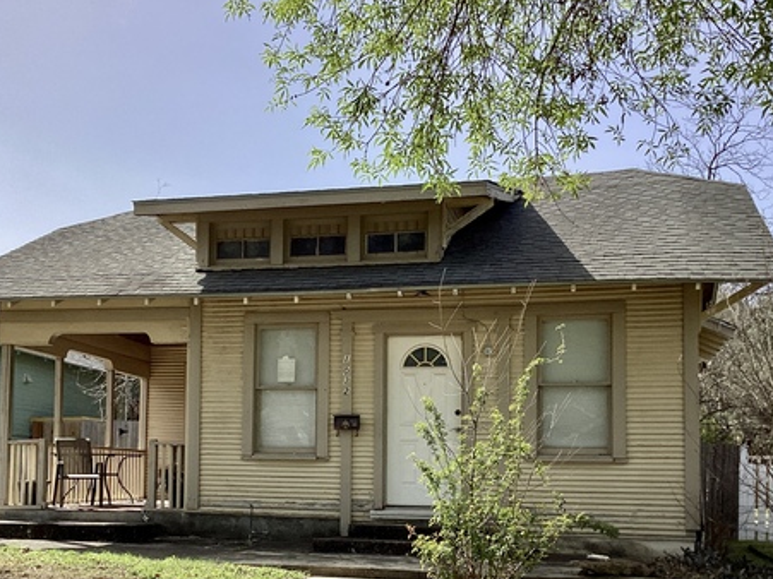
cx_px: 317
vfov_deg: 32.4
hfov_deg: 42.8
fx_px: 982
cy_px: 409
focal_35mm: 44
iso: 25
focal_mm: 3.3
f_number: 2.4
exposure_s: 1/1116
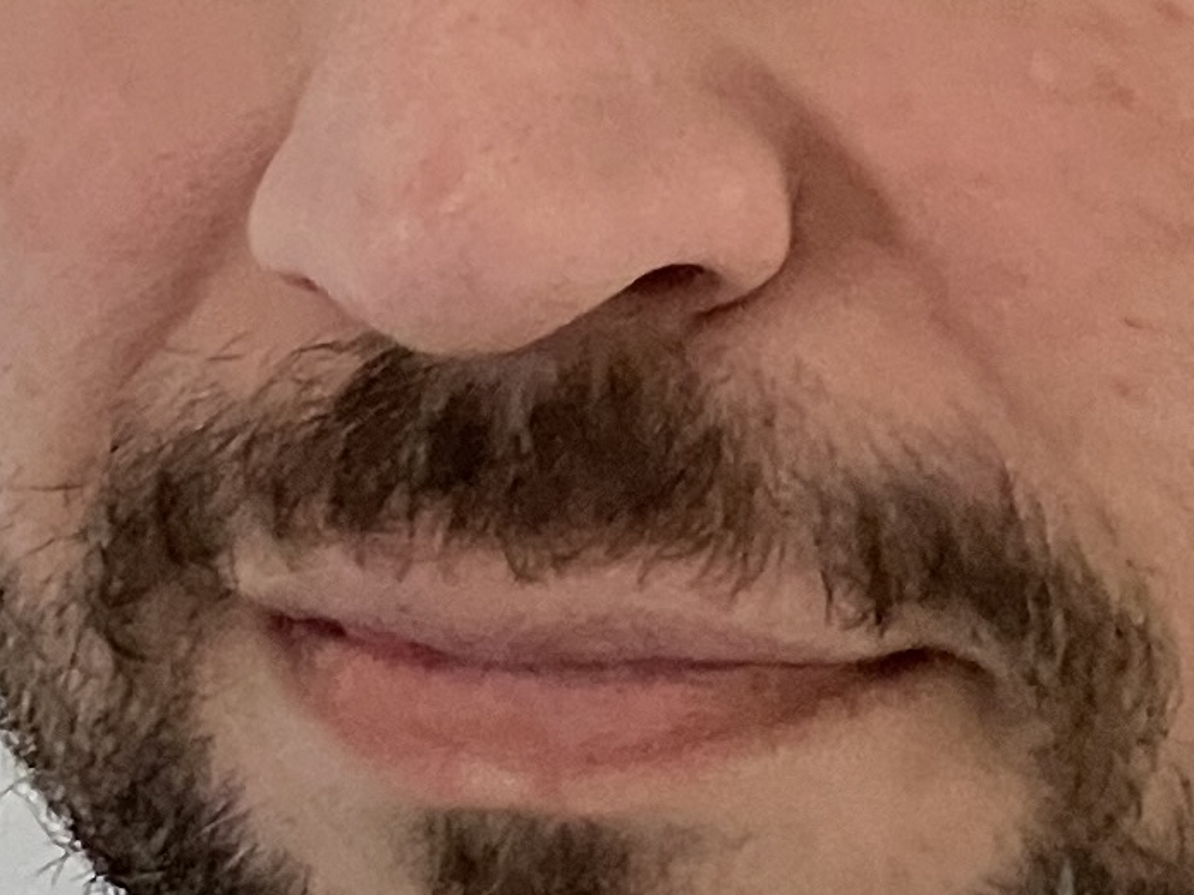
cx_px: 753
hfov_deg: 24.6
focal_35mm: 79
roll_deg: -1.6
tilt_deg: -3.6
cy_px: -101
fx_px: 2724
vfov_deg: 18.0
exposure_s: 1/30
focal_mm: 3.99
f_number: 1.8
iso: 400
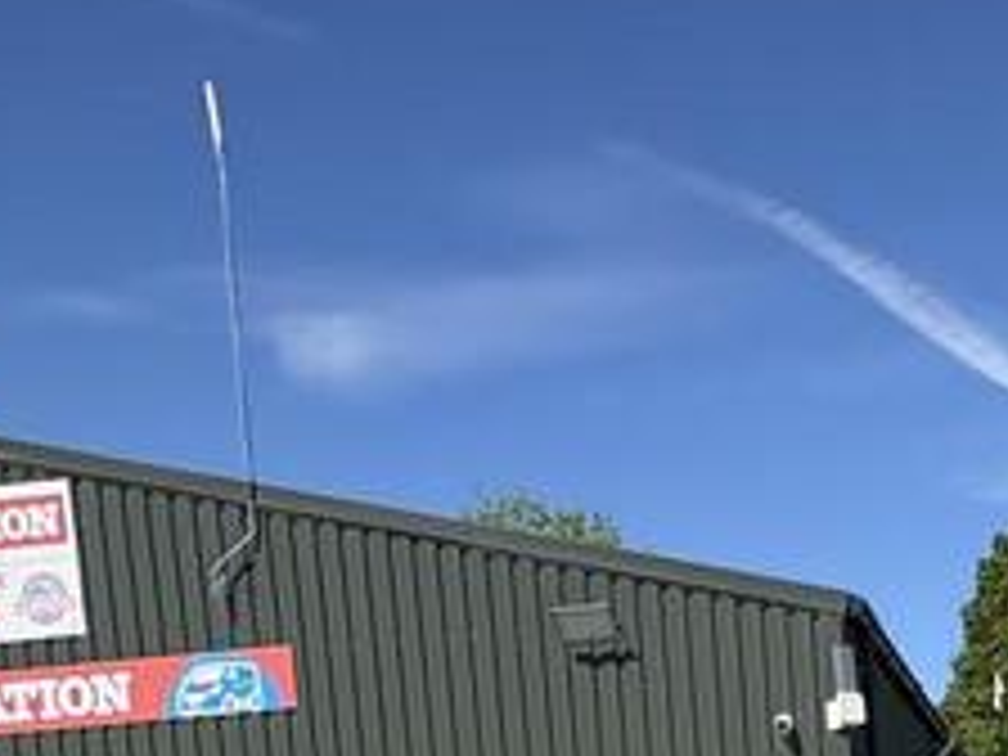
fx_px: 1631
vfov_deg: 21.5
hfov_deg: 32.3
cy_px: 1161
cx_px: 945
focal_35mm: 56
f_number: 2.2
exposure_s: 1/1078
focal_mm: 2.22
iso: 64
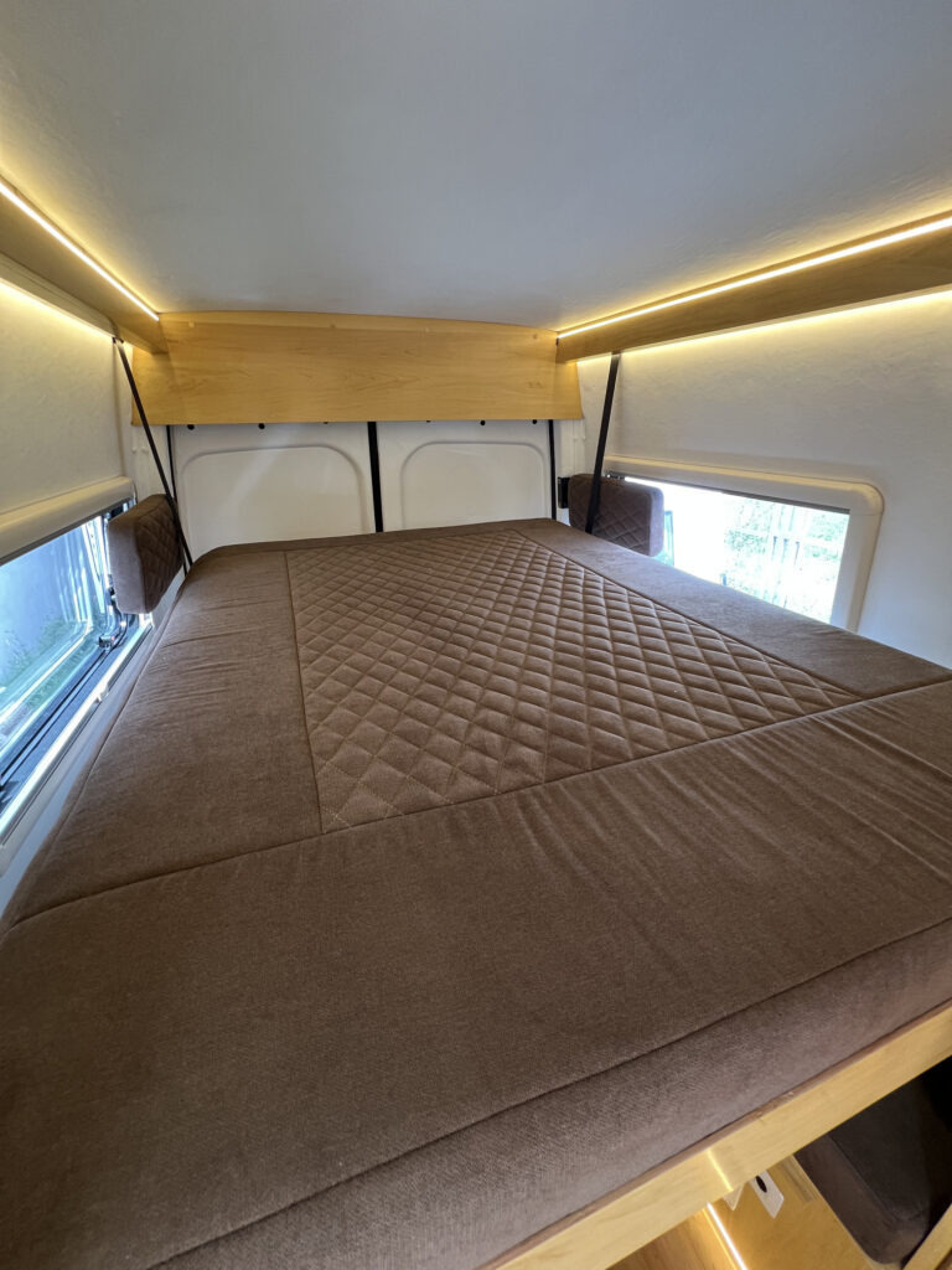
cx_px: 476
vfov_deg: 106.2
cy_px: 635
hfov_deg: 89.9
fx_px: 477
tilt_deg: -22.0
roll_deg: +0.8
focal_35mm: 13
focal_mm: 1.57
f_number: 1.8
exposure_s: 1/99
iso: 160
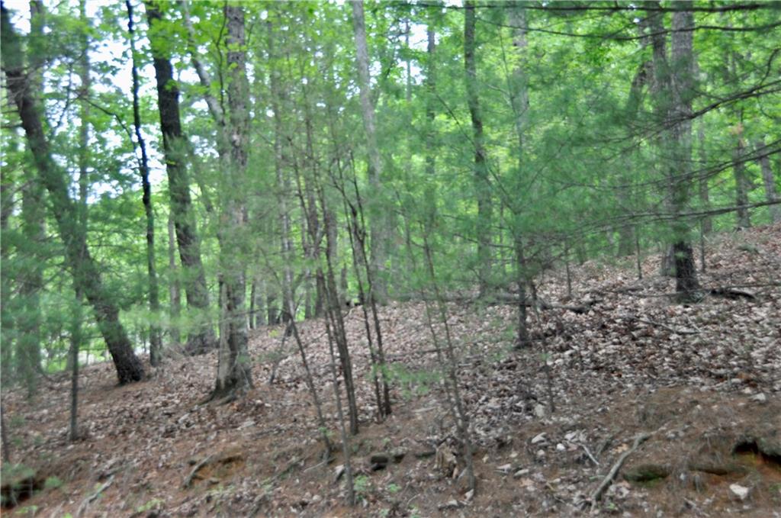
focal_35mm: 44
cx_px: 390
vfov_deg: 30.7
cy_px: 259
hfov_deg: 45.0
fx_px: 942
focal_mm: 29
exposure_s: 1/60
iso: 200
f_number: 4
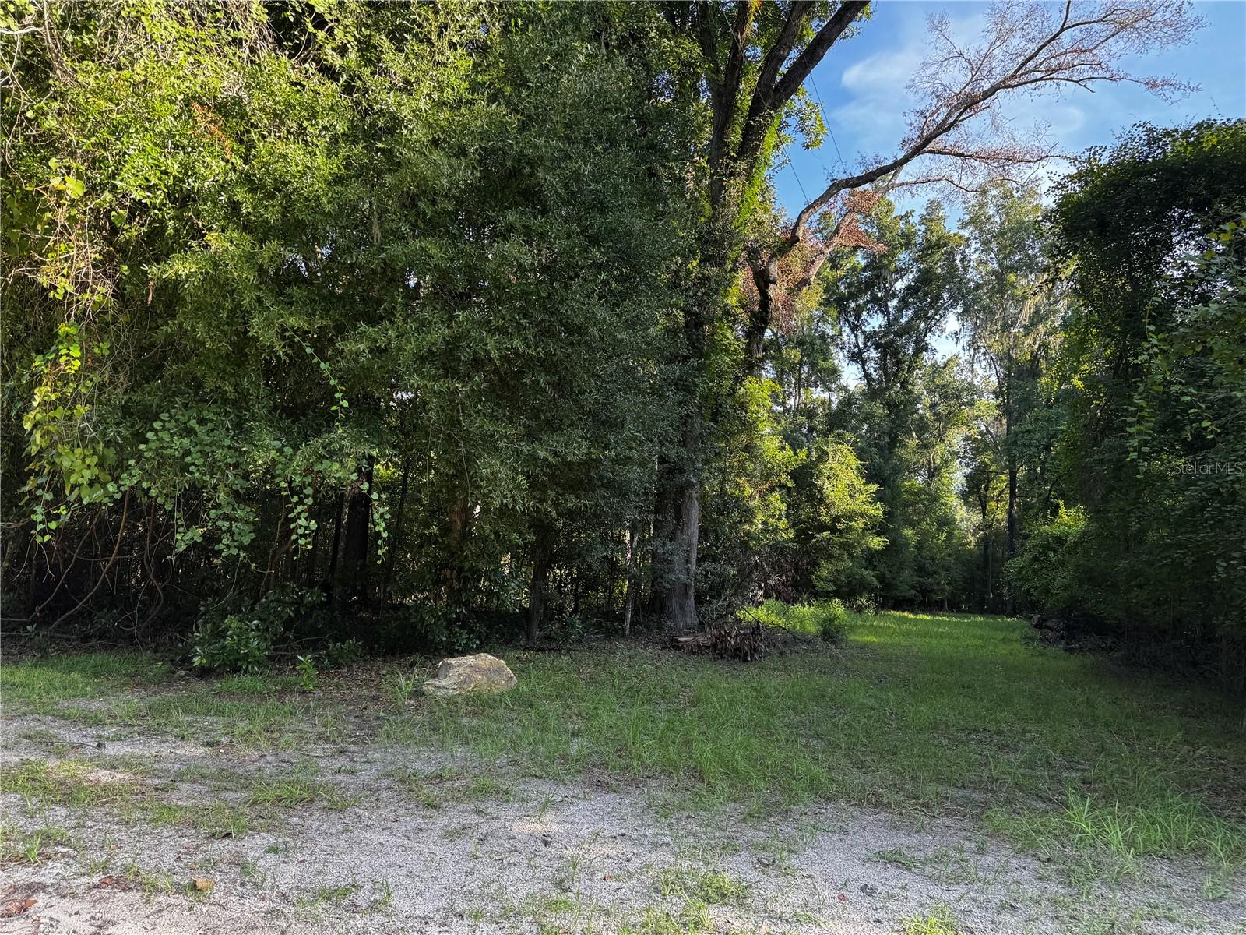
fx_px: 864
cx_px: 623
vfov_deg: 56.8
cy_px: 468
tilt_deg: +6.6
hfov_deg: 71.6
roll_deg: -6.1
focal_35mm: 24
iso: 80
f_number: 1.78
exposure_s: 1/236
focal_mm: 6.76
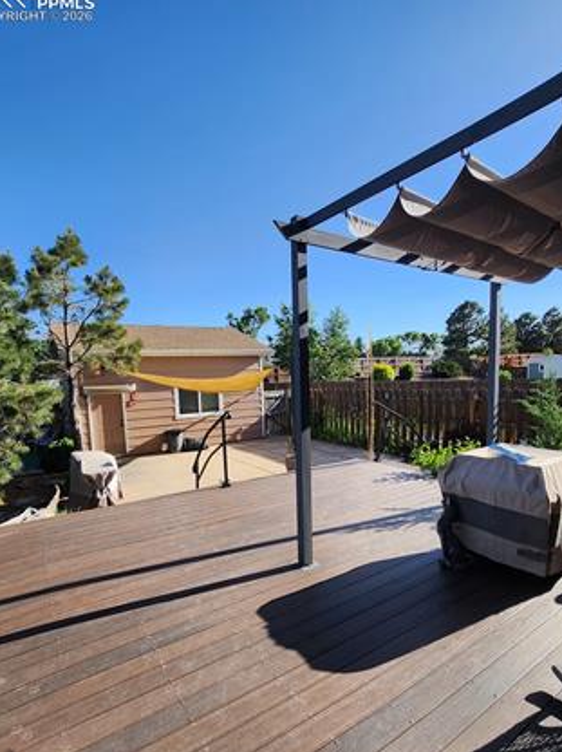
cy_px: 419
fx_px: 325
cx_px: 292
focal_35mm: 15
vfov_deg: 97.8
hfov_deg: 81.6
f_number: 2.2
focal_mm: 1.7
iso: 32
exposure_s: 1/744
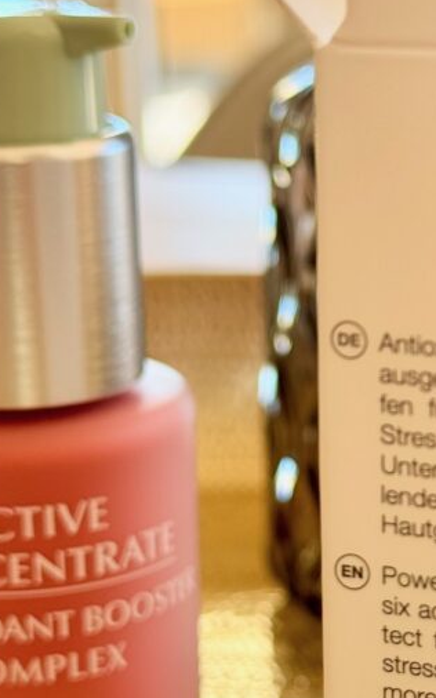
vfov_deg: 20.2
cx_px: 443
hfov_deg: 12.5
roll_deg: +0.3
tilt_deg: -14.3
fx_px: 1959
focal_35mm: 103
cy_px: 381
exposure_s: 1/176
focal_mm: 6.76
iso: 50
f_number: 1.78
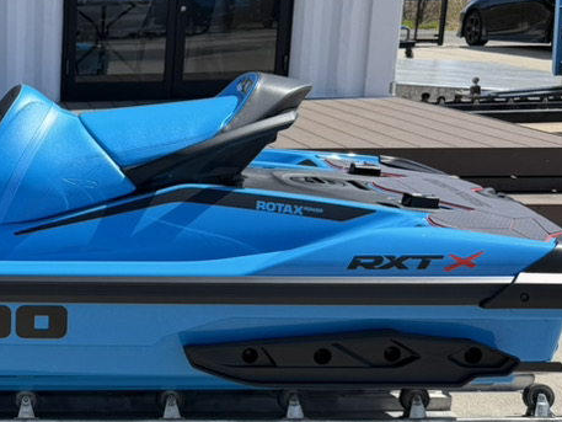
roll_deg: +1.0
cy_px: 279
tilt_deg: -15.2
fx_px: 1023
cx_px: -70
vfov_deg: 23.2
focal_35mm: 63
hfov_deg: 27.8
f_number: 1.78
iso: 80
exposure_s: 1/3759
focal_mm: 6.76
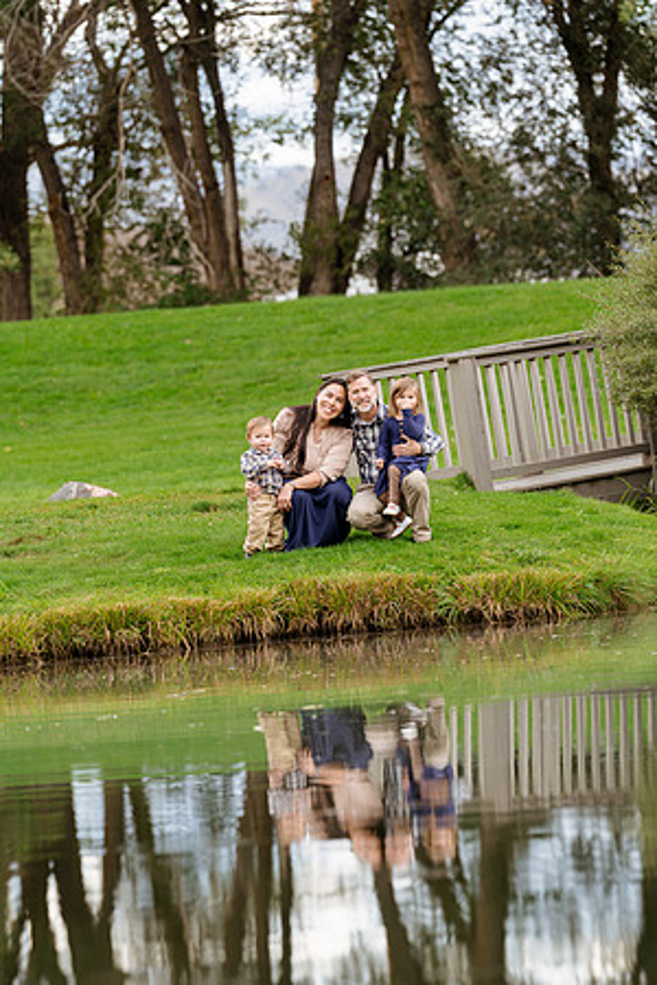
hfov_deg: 6.9
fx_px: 5475
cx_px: 328
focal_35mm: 200
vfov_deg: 10.3
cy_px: 492
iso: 200
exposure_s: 1/200
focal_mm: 200
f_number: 4.5
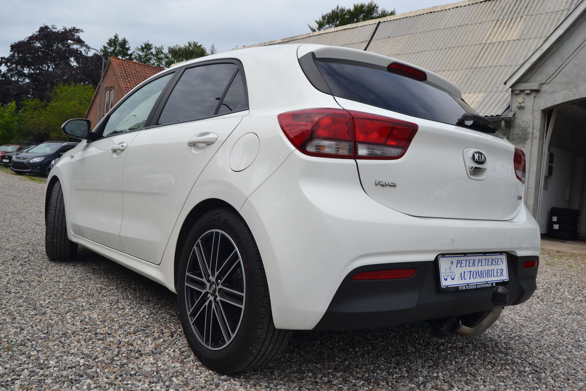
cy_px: 196
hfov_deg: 61.9
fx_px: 488
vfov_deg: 43.6
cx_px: 293
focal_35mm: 30
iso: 100
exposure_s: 1/320
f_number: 9
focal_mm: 20
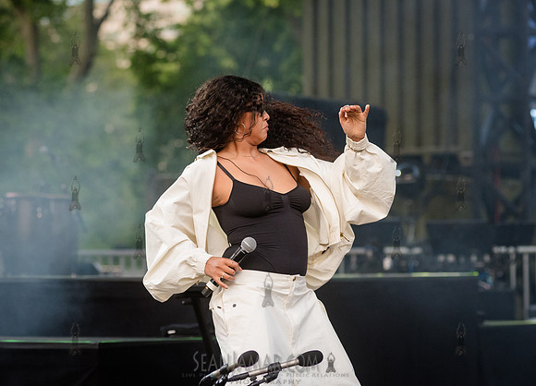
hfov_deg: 11.8
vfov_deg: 8.5
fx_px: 2585
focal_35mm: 169
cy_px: 157
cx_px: 252
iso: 2500
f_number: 4
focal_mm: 135
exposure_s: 1/500
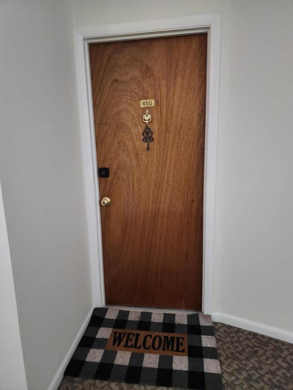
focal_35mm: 23
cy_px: 195
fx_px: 260
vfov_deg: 73.9
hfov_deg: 58.9
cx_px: 146
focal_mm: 6.4
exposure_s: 1/24
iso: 640
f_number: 1.8
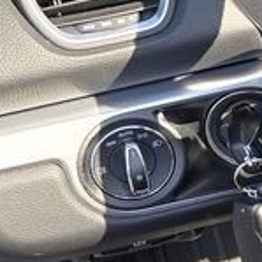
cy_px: 130
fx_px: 1404
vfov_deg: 10.7
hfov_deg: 8.5
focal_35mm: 164
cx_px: 846
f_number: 1.7
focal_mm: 6.3
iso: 12
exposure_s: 1/180
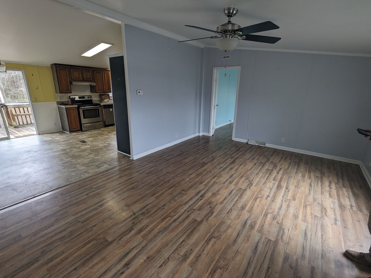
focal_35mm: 16
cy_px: 139
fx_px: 171
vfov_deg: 78.1
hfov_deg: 94.5
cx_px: 186
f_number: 2.2
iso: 50
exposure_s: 1/35.8
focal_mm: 2.35
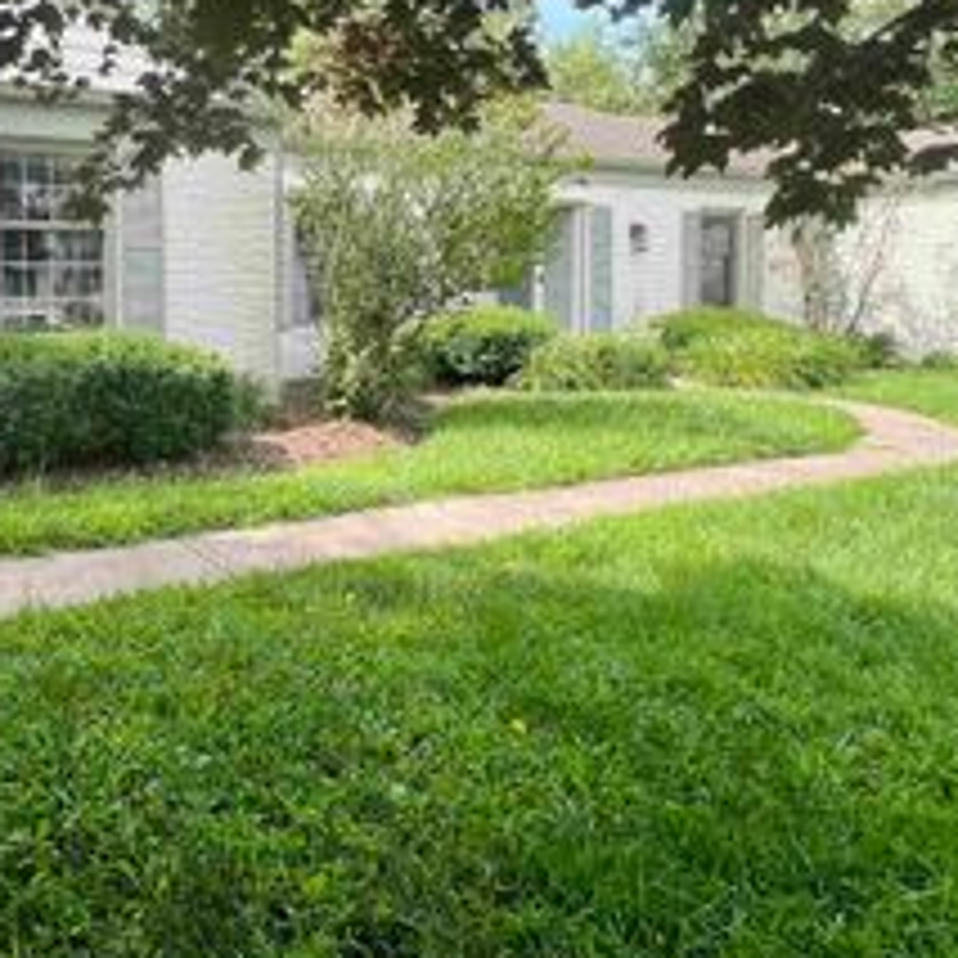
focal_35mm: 27
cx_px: 207
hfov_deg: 55.4
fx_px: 845
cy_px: 353
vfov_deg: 58.3
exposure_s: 1/349
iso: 32
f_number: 1.8
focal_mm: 1.57
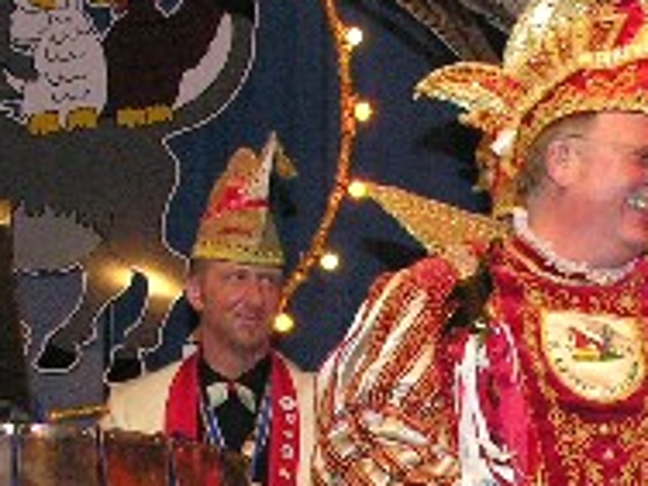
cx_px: 555
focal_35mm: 149
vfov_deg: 9.8
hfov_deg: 13.2
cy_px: 603
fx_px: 2789
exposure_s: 1/60.1
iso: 200
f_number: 4
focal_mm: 8.9
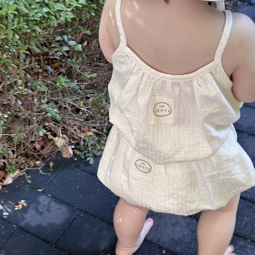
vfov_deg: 29.9
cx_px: 128
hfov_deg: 30.0
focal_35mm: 57
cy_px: 157
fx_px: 475
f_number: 1.78
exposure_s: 1/76
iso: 125
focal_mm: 6.86
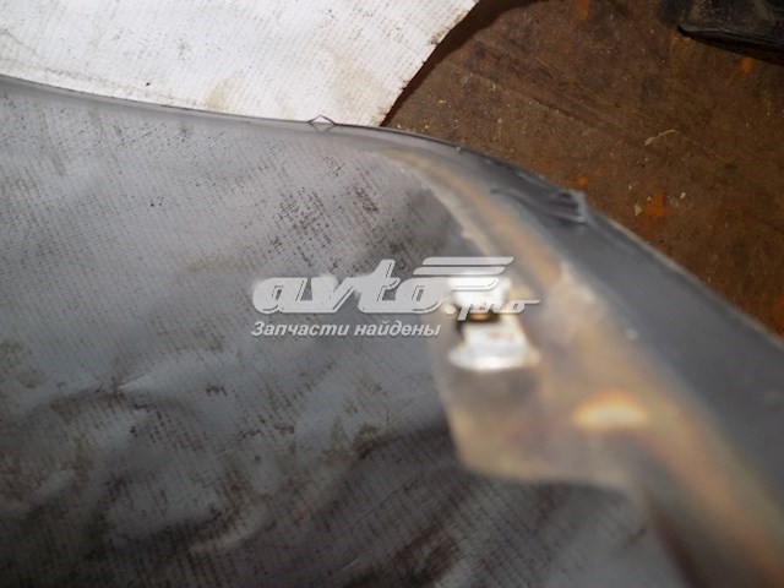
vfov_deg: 46.8
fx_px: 679
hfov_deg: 60.0
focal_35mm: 30
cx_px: 392
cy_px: 294
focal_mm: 5.3
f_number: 3.3
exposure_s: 1/30
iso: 200
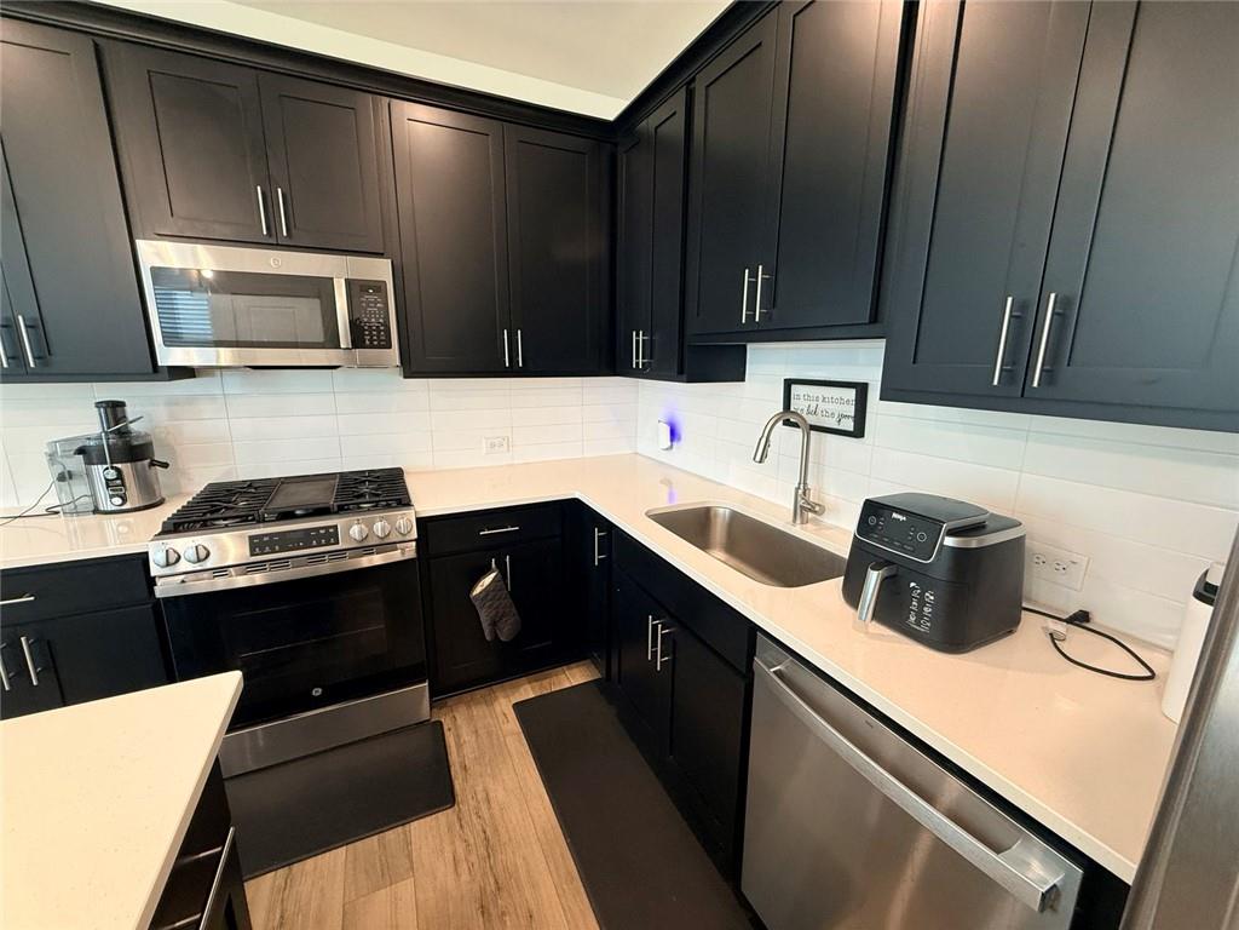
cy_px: 465
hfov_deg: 102.1
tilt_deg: -11.7
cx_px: 620
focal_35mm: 14
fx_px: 501
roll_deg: -1.0
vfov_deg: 85.7
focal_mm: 2.22
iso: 200
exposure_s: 1/60
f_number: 2.2
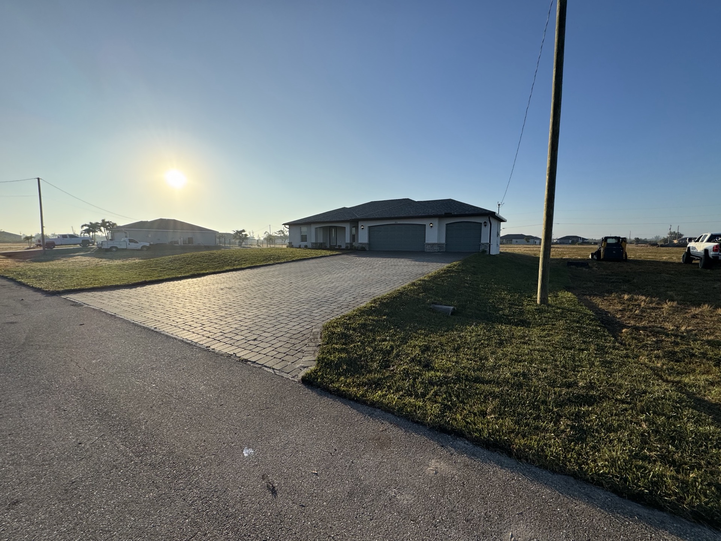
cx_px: 360
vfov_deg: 85.7
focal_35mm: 14
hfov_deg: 102.1
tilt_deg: -5.7
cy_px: 270
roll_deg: +0.2
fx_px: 292
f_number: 2.2
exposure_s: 1/2494
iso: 50
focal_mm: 2.22
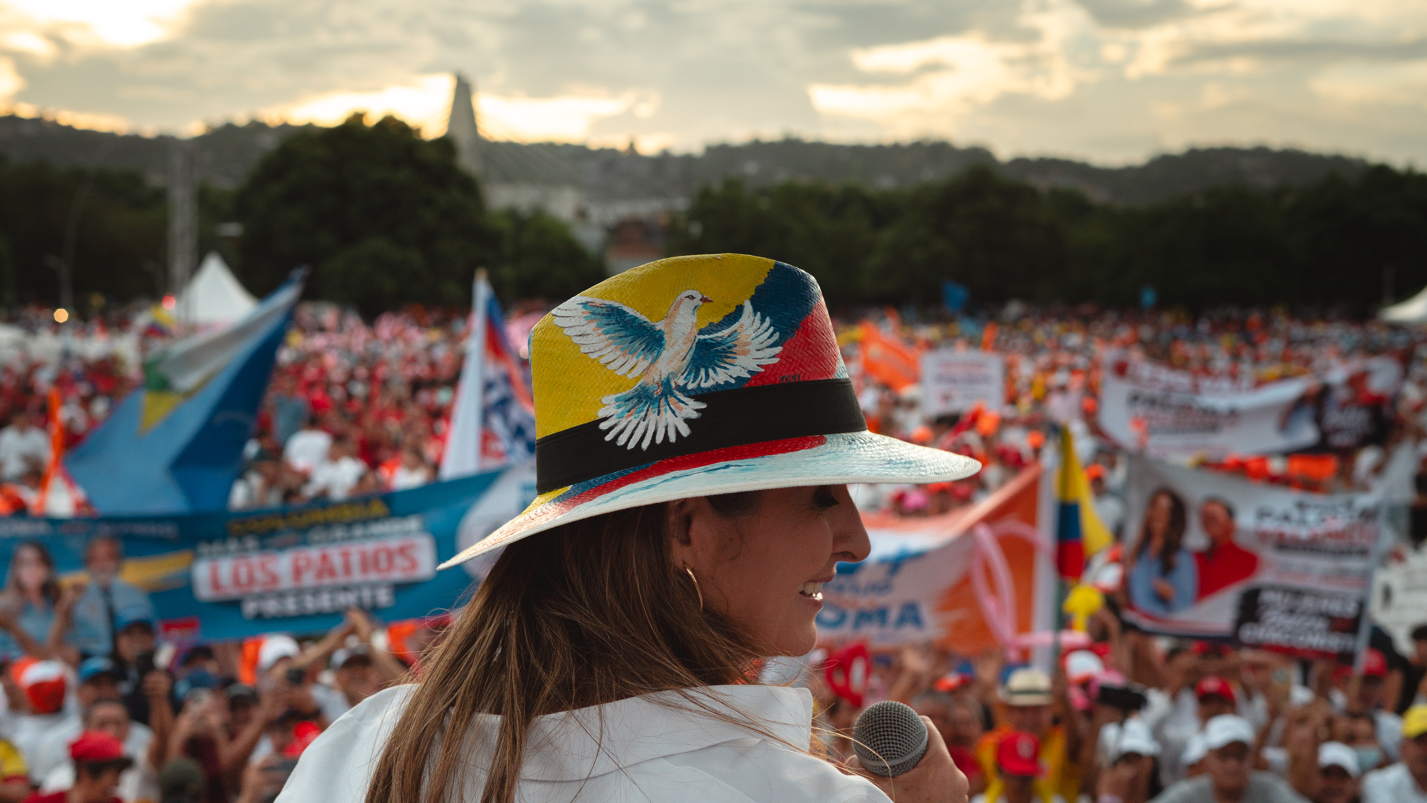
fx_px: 2006
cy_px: 391
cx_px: 716
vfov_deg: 22.6
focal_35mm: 53
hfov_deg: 39.2
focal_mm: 50
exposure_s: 1/250
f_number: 5.6
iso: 160
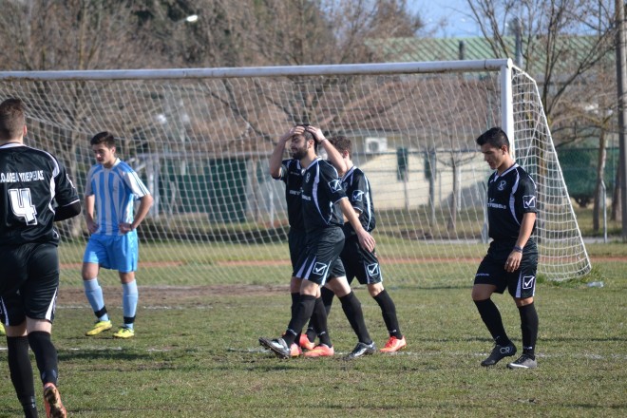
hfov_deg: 6.9
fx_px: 5225
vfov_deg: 4.6
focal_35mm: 300
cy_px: 209
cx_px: 314
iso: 400
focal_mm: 200
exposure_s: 1/1000
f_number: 5.6
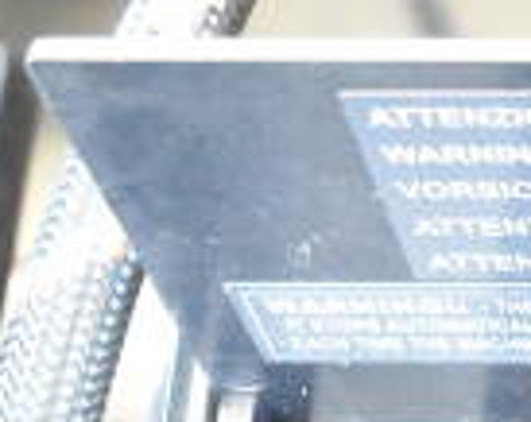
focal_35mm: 176
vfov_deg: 8.6
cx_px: 1093
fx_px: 2760
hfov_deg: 10.1
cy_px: 602
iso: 25600
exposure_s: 1/30
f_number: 4.2
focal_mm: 28
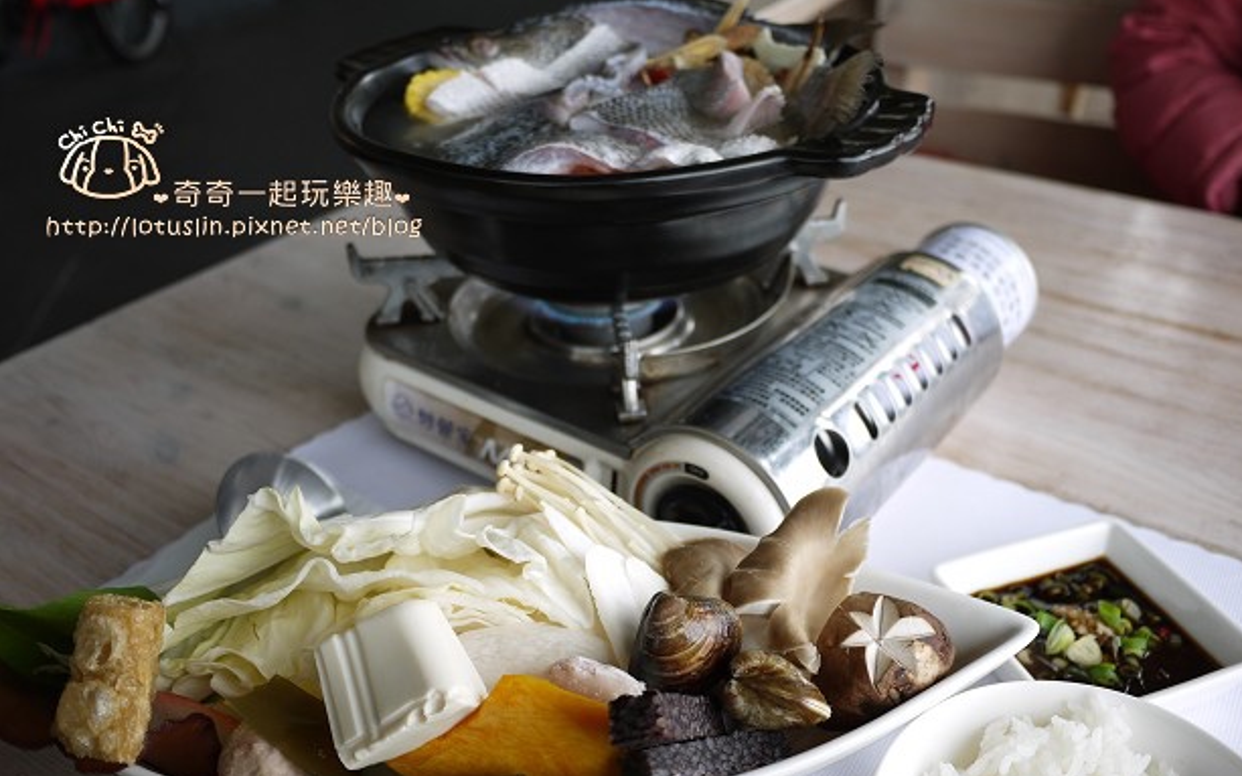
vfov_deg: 40.5
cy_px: 448
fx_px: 1049
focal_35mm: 31
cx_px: 646
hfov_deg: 61.2
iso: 100
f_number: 2.5
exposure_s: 1/80
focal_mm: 14
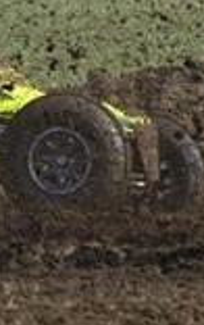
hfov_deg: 1.1
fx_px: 10884
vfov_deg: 1.7
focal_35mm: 1228
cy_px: -118
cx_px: -6
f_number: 5.6
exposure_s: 1/2000
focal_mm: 190
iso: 400
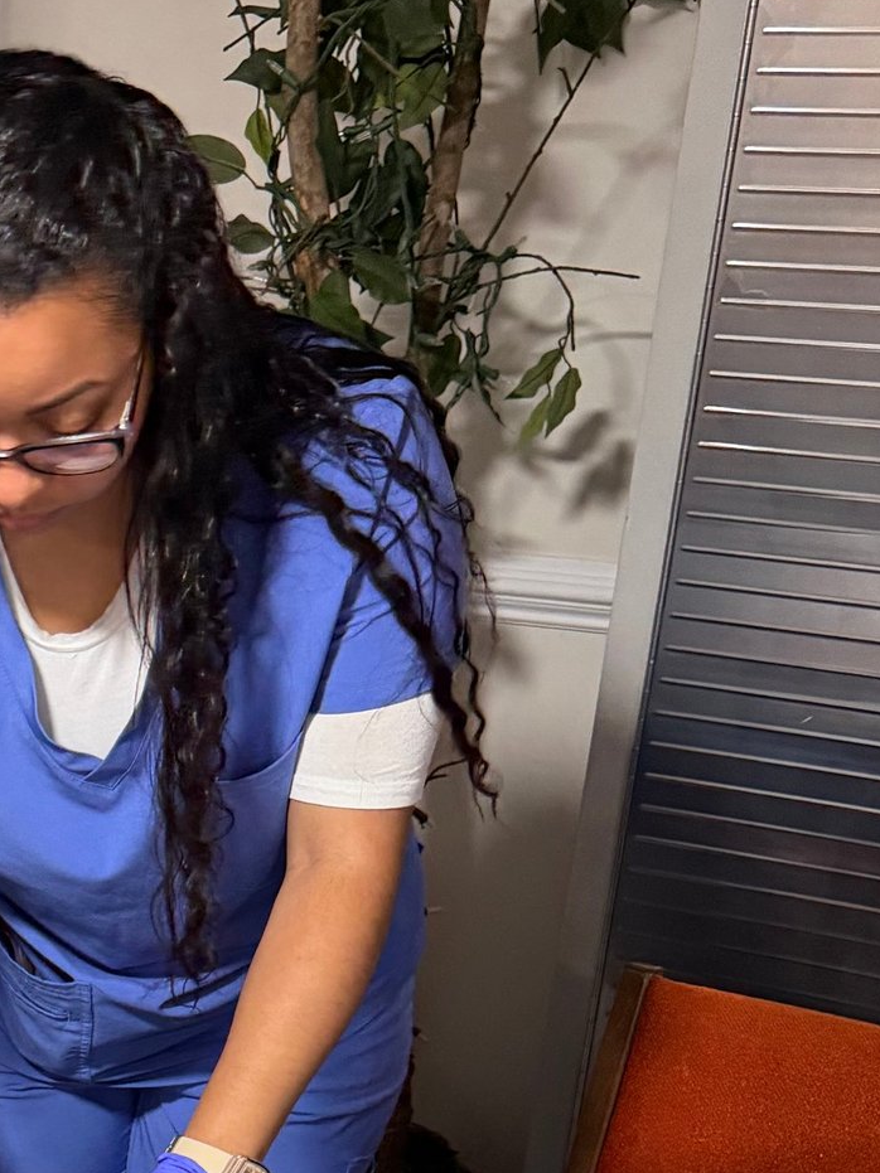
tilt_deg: -24.1
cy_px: 1155
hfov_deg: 20.8
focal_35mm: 66
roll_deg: +0.8
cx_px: -164
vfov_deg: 27.8
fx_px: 2238
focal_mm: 6.76
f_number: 1.78
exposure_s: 1/60
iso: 500
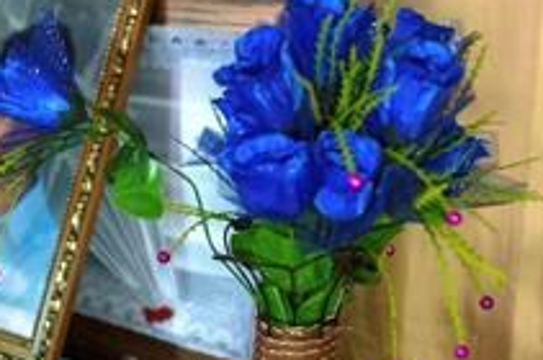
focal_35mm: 108
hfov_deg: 18.9
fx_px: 1627
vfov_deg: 12.6
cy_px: 174
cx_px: 162
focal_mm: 35
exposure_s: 1/180
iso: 800
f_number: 2
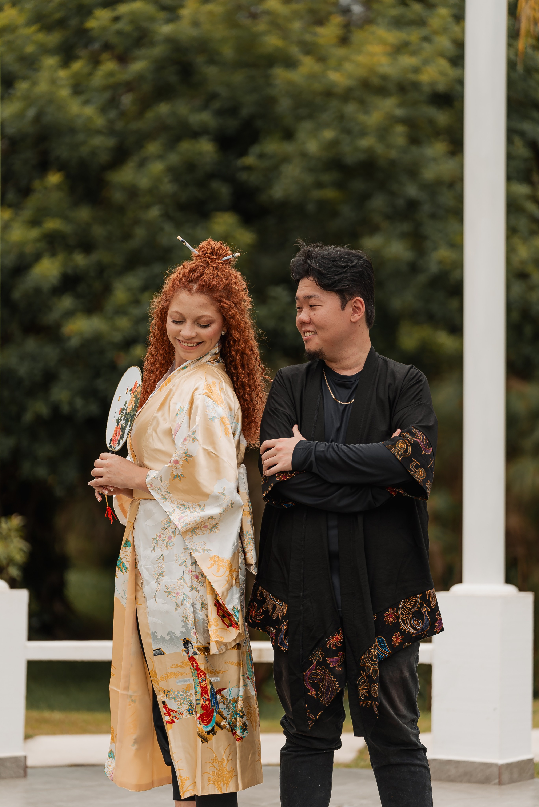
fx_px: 2669
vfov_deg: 17.2
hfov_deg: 11.5
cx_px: 270
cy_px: 404
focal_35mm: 119
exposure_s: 1/1000
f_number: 2.8
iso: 100
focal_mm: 119
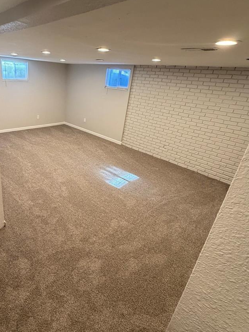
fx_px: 192
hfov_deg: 63.5
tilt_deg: -20.9
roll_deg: -2.5
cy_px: 153
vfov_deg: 81.6
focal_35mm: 20
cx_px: 74
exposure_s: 1/60
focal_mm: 2.22
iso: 320
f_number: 2.2
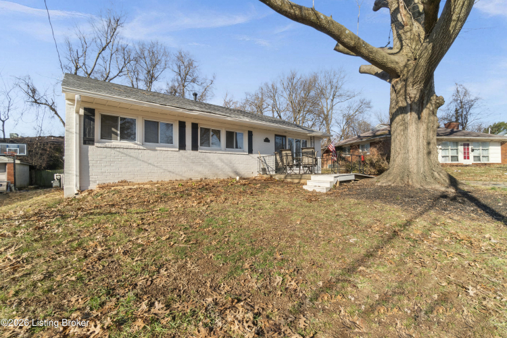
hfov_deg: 100.4
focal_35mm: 15
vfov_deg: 77.3
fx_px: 211
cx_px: 254
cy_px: 169
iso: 400
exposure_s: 1/125
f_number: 11
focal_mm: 10
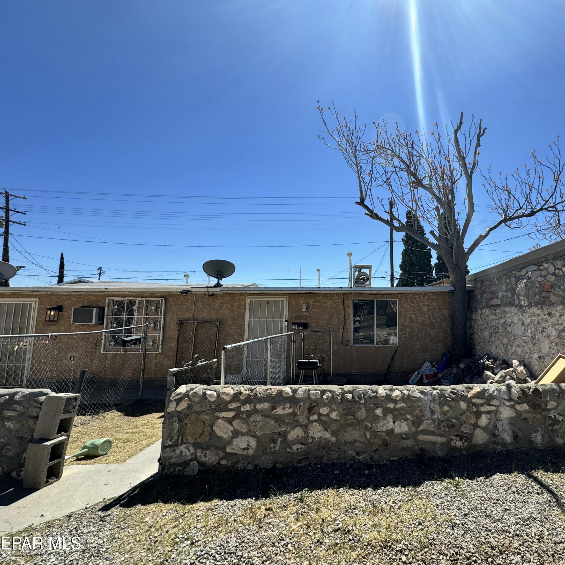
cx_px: 374
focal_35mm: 17
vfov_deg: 84.0
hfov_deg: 81.3
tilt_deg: +3.5
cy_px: 279
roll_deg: +1.0
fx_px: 314
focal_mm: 2.22
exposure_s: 1/2273
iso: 50
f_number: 2.2
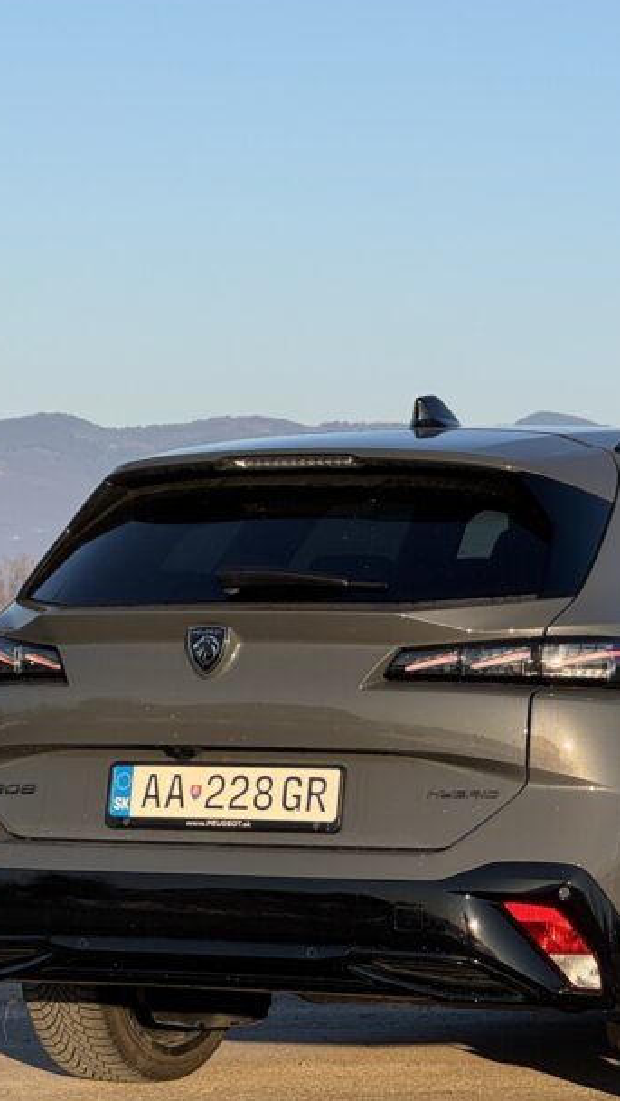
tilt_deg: +0.7
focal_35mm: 141
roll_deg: -0.9
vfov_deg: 15.2
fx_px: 4117
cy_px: 611
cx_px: 674
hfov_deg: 8.5
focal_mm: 9
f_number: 2.8
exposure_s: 1/641
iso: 25
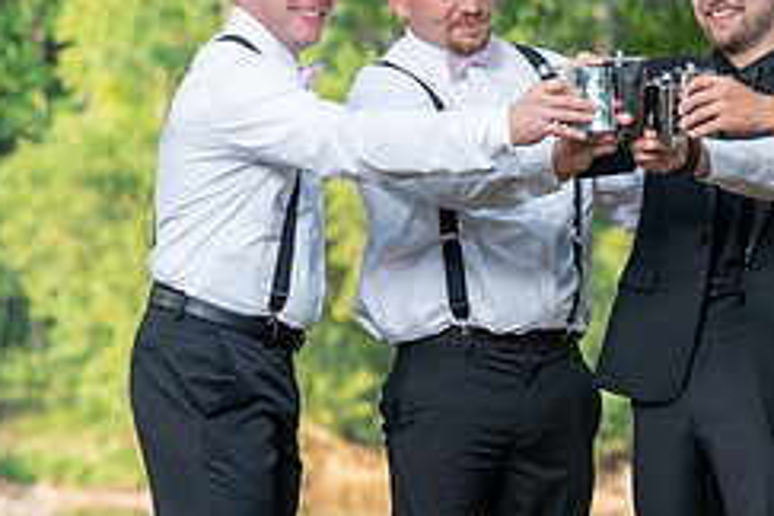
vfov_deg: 5.6
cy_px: 296
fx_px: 5246
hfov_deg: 8.4
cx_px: 783
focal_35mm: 244
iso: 200
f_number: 4
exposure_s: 1/200
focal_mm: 97
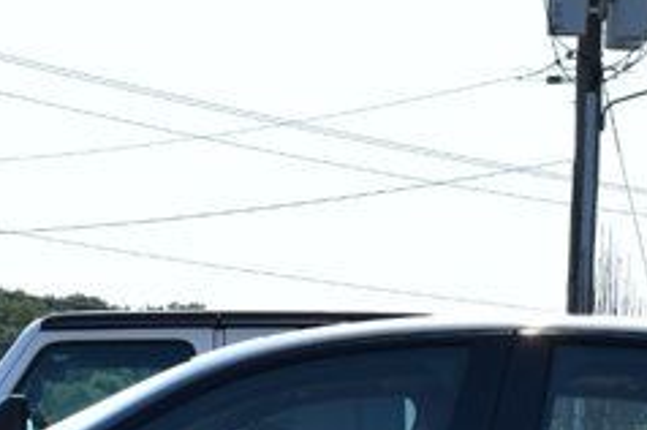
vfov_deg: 7.4
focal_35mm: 181
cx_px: 410
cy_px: 623
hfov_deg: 11.4
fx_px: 3249
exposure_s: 1/500
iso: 360
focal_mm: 28
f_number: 11
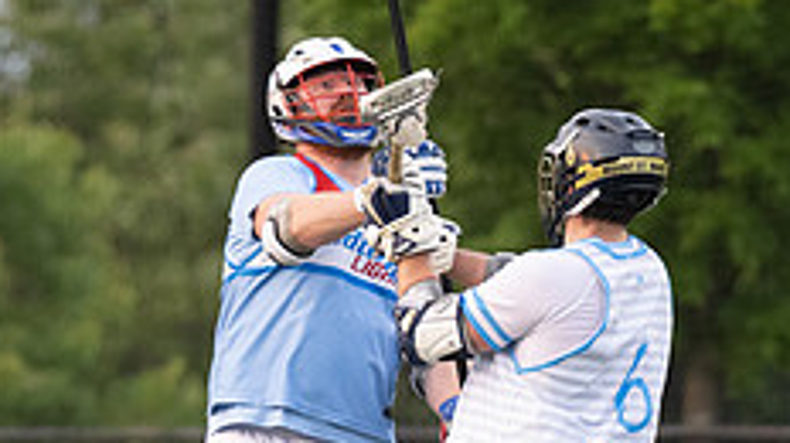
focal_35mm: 1615
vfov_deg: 0.8
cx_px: 369
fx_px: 33799
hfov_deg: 1.3
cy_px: 398
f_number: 5.6
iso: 3200
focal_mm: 500
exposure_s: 1/1000
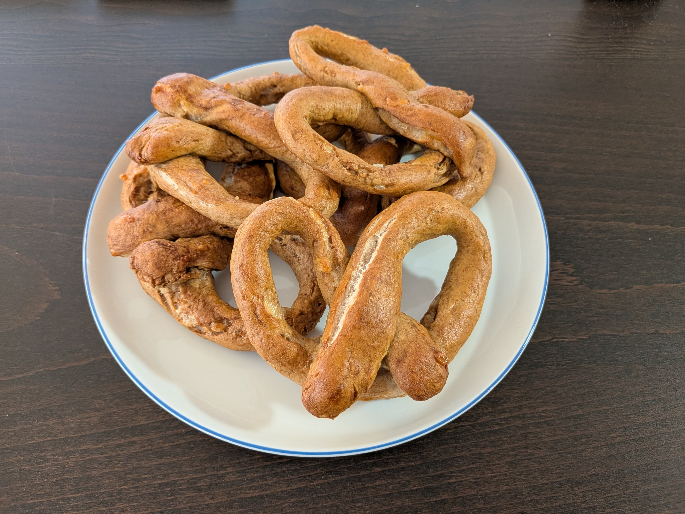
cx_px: 342
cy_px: 257
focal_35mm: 24
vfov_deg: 56.8
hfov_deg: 71.6
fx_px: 475
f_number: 1.7
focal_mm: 4.53
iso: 546
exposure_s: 1/30
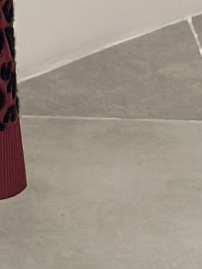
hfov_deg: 3.9
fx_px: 2871
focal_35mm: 369
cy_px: -593
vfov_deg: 5.0
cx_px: -443
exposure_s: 1/151
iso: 64
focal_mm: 6.86
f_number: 1.78
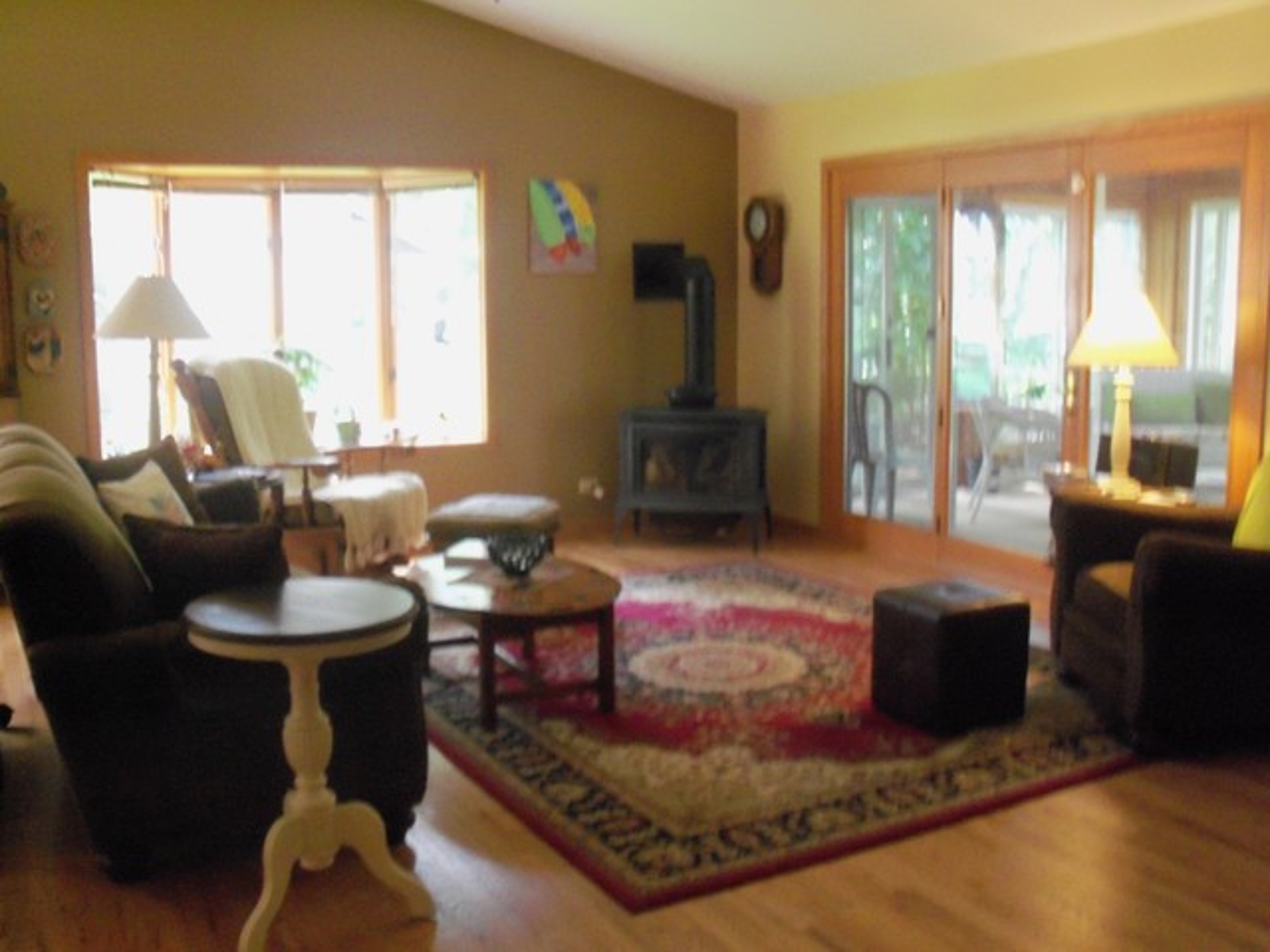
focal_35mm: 35
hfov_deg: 52.6
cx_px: 635
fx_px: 1284
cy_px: 476
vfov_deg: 40.7
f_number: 3
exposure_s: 1/30
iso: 400
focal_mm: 6.3
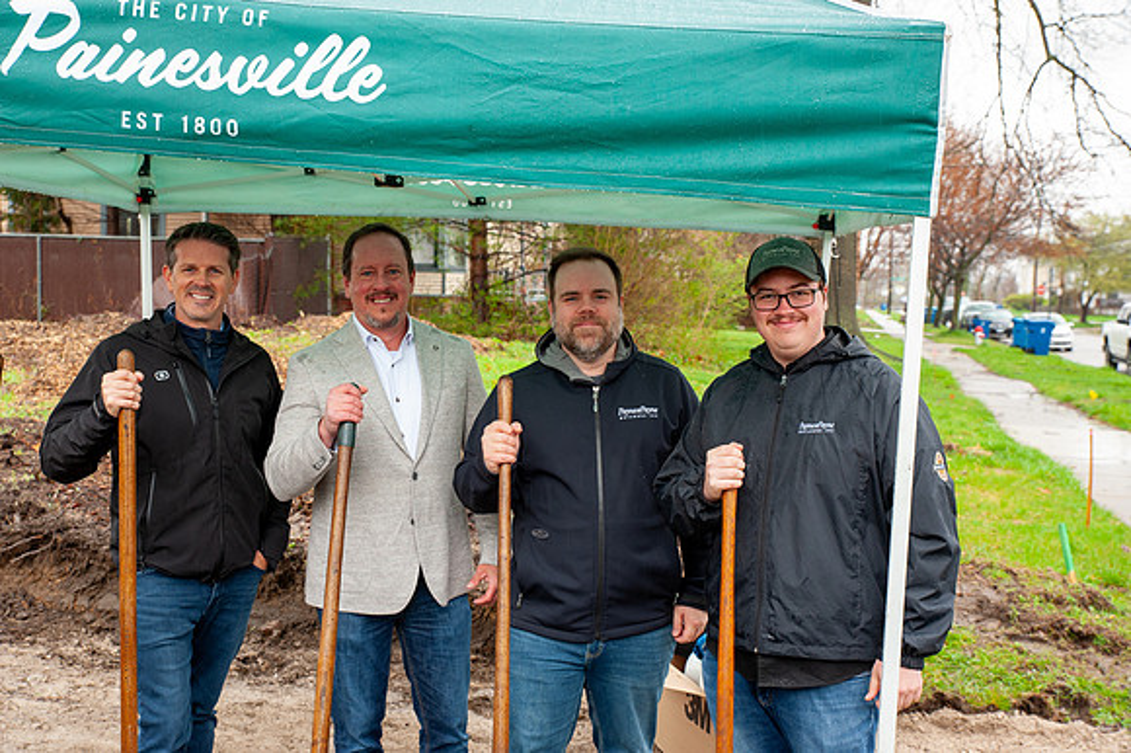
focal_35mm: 44
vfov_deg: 30.5
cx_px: 566
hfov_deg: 44.5
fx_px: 1381
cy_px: 376
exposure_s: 1/125
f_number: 6.3
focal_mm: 44
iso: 800
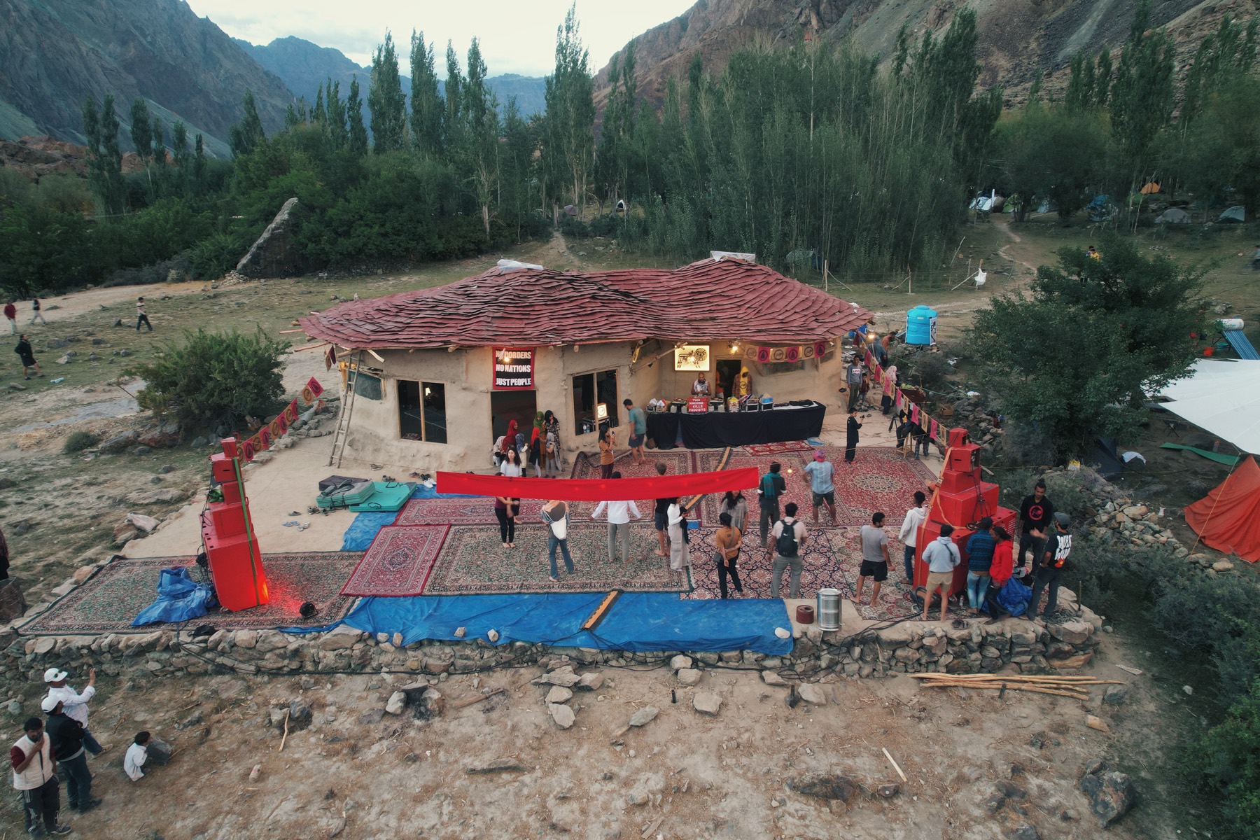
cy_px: 420
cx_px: 630
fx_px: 770
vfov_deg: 57.2
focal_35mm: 22
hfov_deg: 78.6
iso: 120
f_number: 2.8
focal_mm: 8.38
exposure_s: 1/15
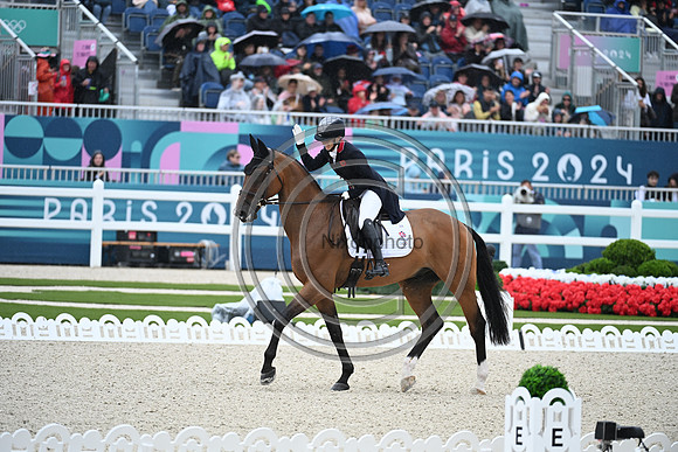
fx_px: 5651
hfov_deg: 6.9
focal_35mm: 300
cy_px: 226
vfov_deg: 4.6
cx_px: 339
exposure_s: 1/1250
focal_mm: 300
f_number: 4.5
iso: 640
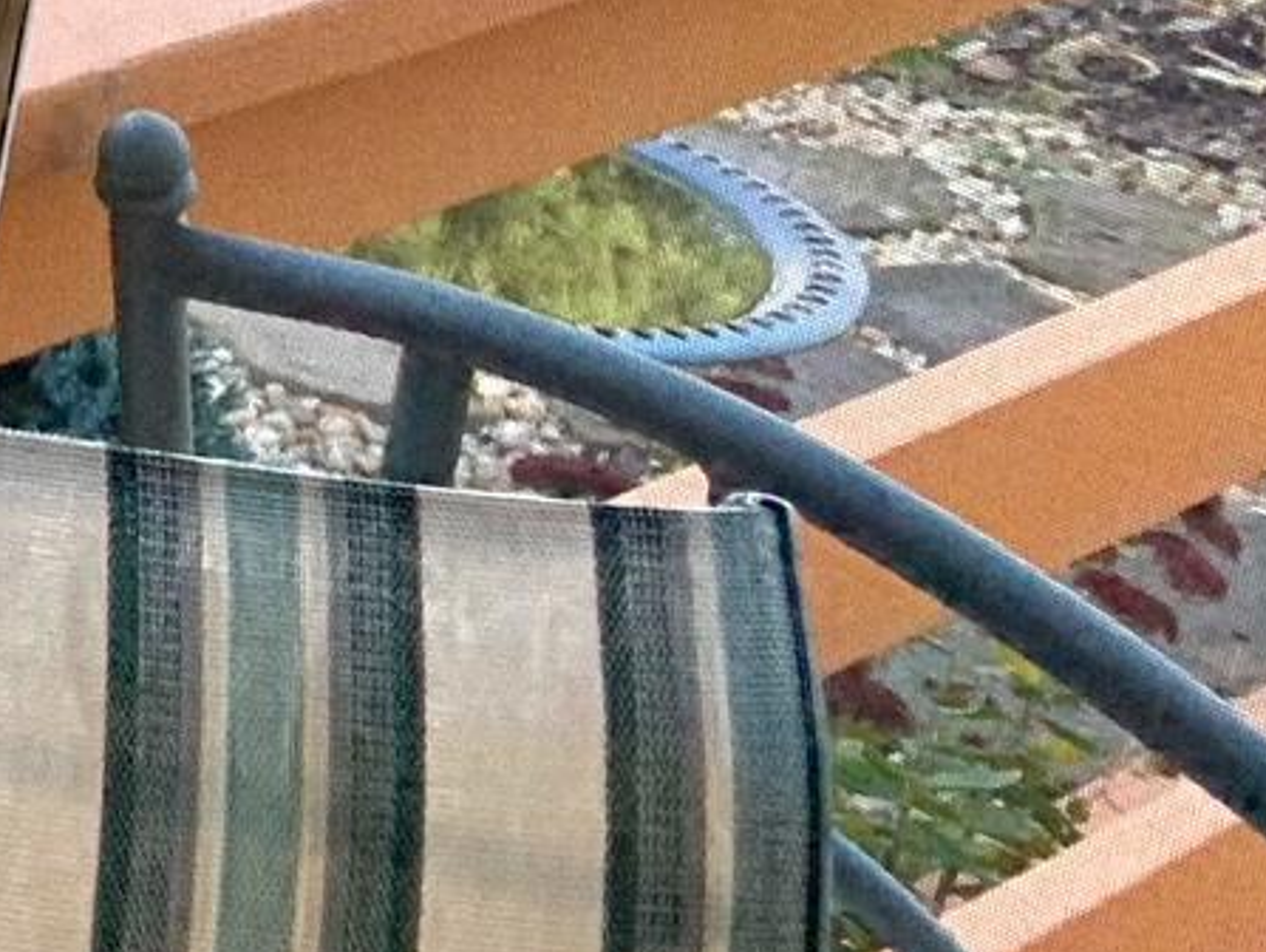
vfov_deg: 11.9
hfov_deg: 13.2
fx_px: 4356
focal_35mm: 119
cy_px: -504
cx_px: -1600
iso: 25
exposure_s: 1/374
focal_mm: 4.25
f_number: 1.8
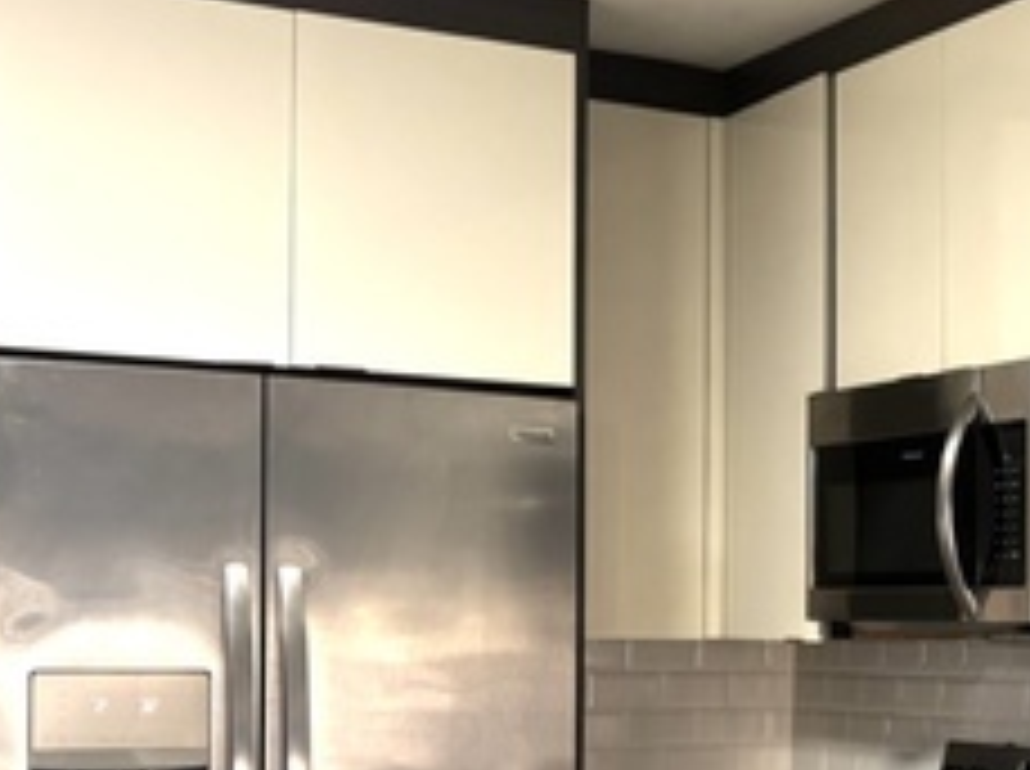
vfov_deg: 19.1
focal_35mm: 76
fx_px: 2258
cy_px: 612
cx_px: 1075
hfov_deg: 24.3
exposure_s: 1/60
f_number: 1.6
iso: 250
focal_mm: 5.96
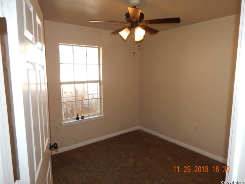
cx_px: 124
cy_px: 93
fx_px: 170
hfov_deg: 71.6
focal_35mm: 24
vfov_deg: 56.8
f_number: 3
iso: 125
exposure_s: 1/160
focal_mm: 4
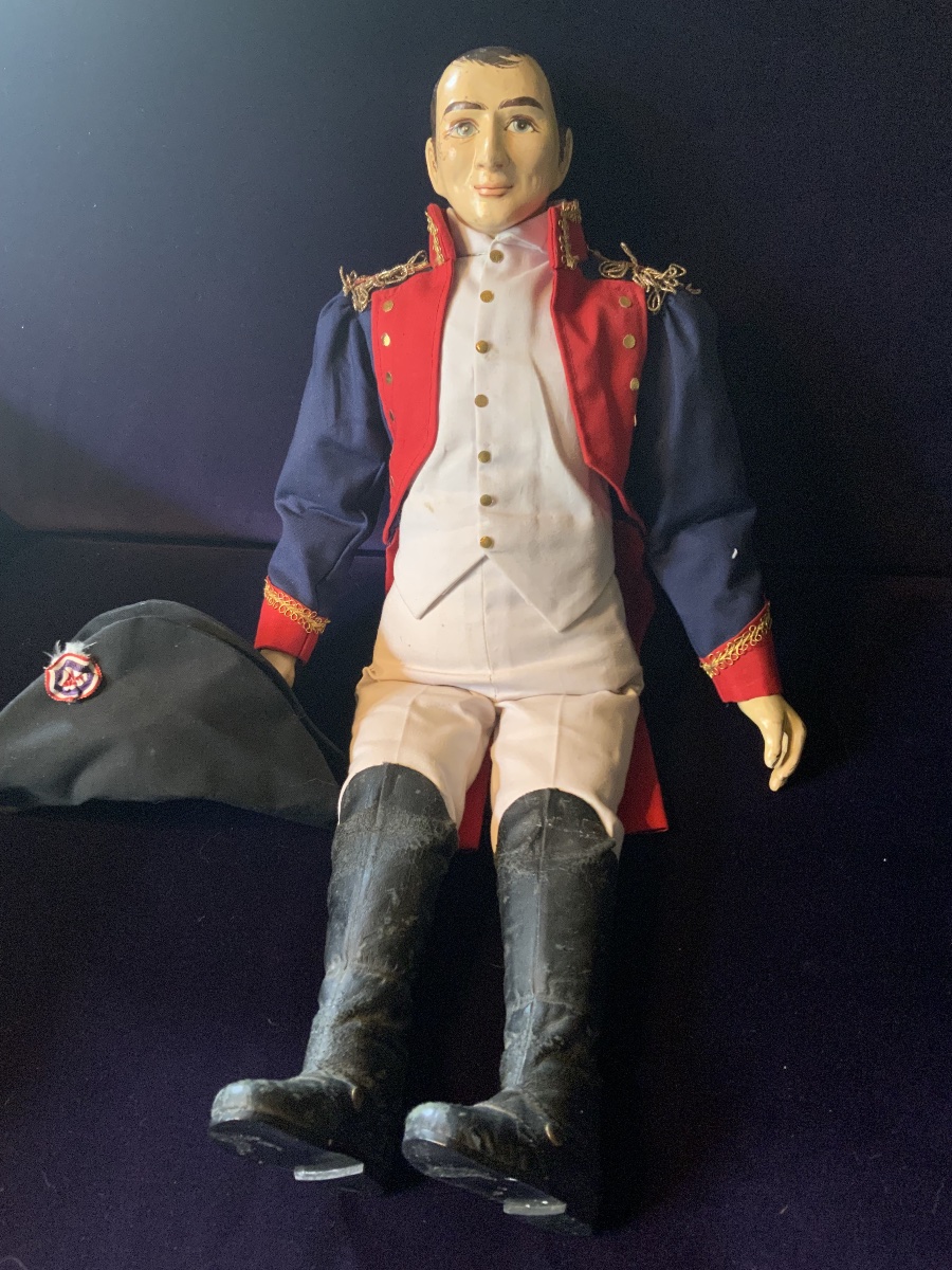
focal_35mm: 29
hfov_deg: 48.2
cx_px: 476
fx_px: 1063
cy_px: 635
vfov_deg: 61.7
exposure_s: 1/50
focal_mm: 3
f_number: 1.8
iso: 200
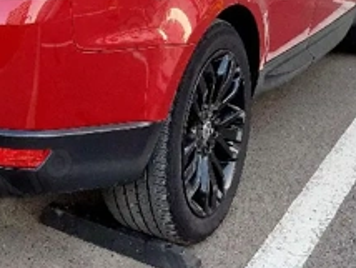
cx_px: 32
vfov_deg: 20.1
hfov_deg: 26.7
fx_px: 721
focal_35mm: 70
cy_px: -25
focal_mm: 5.23
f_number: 1.8
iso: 320
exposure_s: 1/60.2
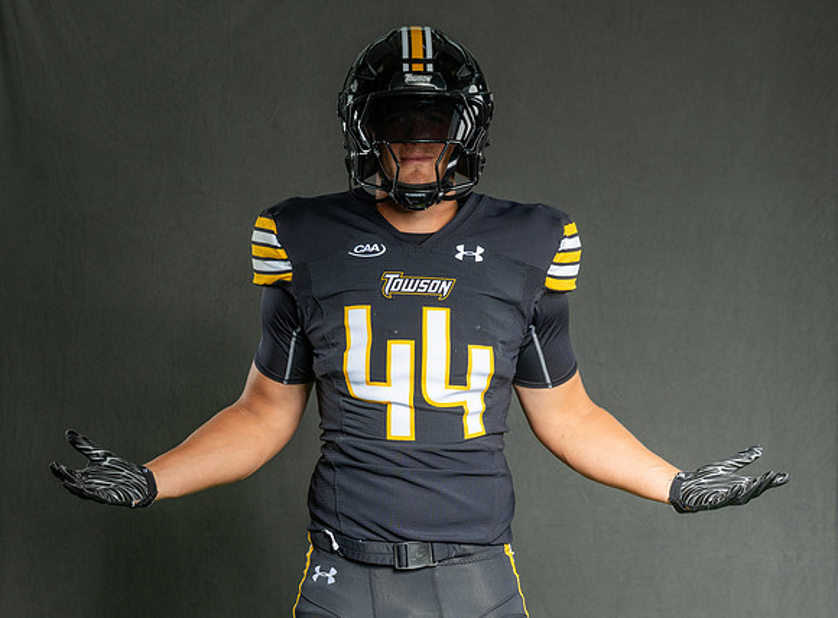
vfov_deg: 16.5
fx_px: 2138
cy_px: 341
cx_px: 452
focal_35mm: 89
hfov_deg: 22.2
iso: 200
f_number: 8
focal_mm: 70
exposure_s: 1/200
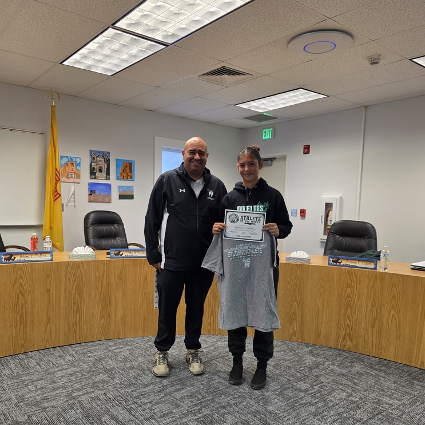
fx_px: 389
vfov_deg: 57.1
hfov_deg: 57.3
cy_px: 239
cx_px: 210
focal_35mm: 28
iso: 125
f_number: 1.7
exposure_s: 1/120
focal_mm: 6.3
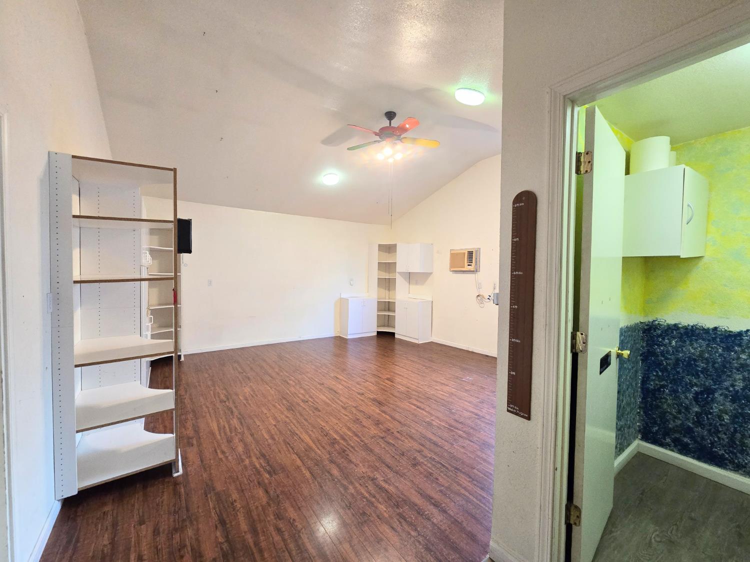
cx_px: 375
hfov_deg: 106.2
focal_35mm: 13
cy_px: 281
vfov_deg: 89.9
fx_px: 282
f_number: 2.2
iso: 400
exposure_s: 1/60
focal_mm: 2.2
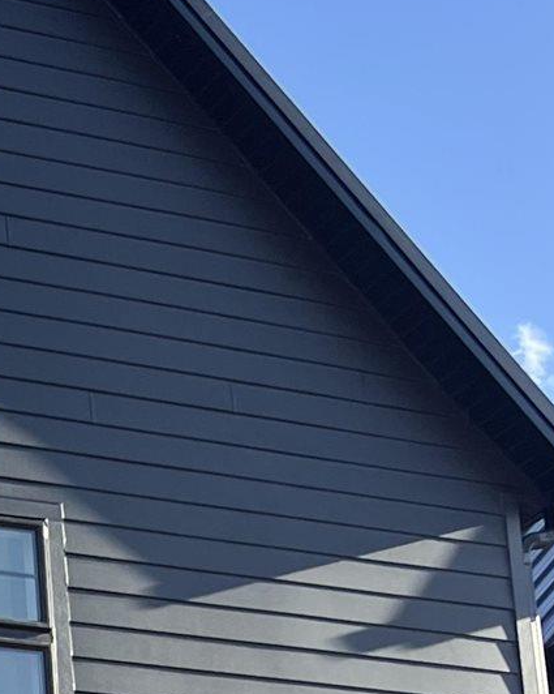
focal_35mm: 110
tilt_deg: +12.5
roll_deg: +2.3
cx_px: -372
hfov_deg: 13.0
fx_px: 2256
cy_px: 1087
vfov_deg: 15.8
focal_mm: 5.7
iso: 50
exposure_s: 1/1449
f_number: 1.5
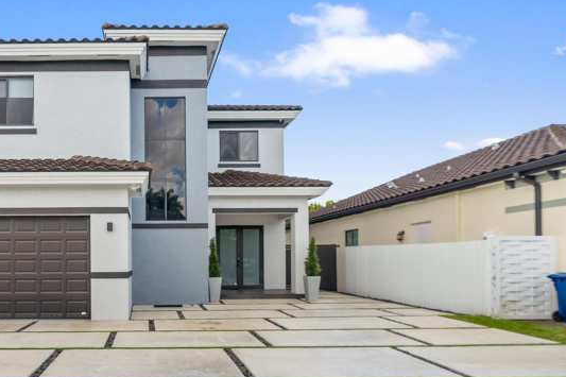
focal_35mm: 24
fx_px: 377
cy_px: 243
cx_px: 151
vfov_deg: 52.4
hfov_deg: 69.5
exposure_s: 1/60
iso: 100
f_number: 4.5
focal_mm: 16
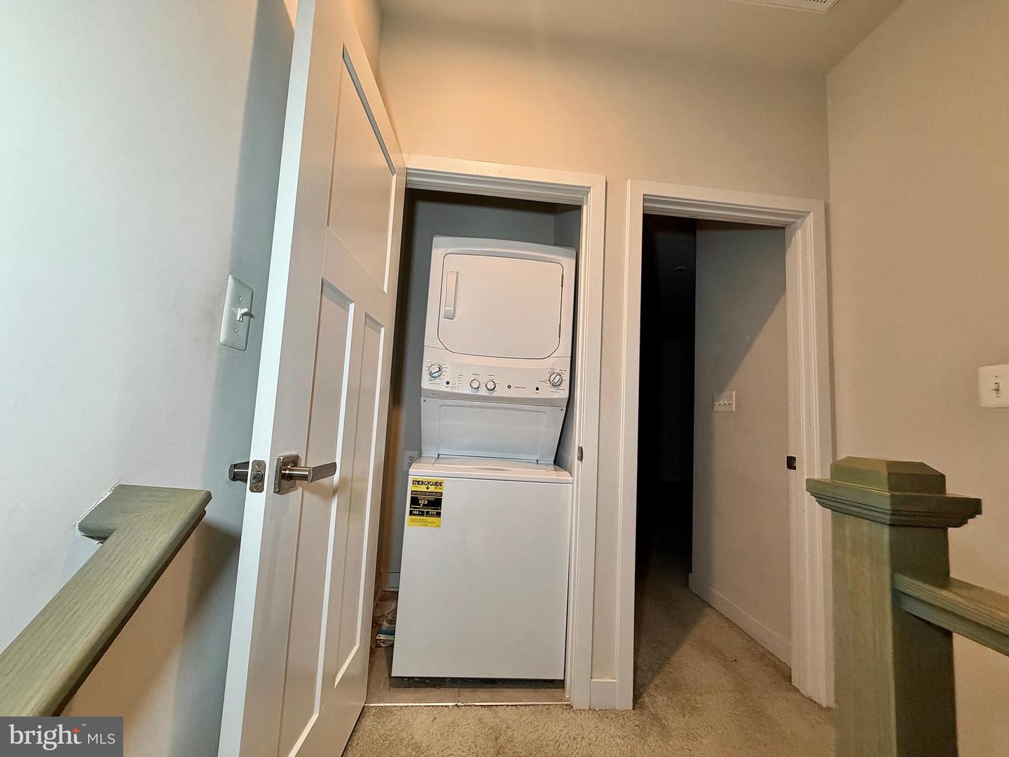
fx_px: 408
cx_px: 504
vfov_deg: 85.7
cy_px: 378
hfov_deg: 102.1
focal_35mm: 14
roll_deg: -2.0
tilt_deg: +4.8
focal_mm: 2.22
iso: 250
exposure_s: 1/120
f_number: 2.2
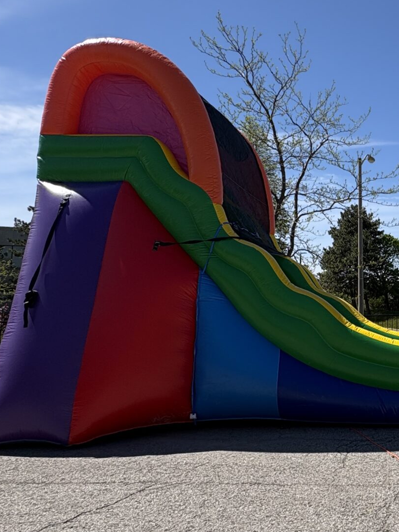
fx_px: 507
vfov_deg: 55.3
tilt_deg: +5.9
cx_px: 424
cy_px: 256
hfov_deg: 37.1
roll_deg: +0.3
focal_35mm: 33
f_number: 2.2
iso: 40
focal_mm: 2.22
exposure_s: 1/1927
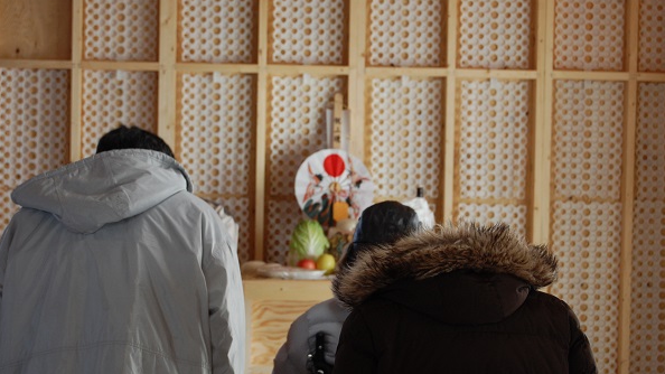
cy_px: 188
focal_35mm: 88
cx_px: 332
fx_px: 1543
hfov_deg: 24.3
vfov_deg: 13.8
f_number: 5.6
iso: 720
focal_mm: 55
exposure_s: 1/30
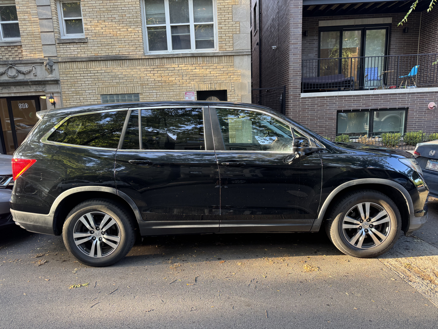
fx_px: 304
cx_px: 219
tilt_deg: -11.0
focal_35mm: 24
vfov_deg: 56.8
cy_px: 164
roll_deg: +1.8
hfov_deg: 71.6
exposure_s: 1/121
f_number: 1.78
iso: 200
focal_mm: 6.76
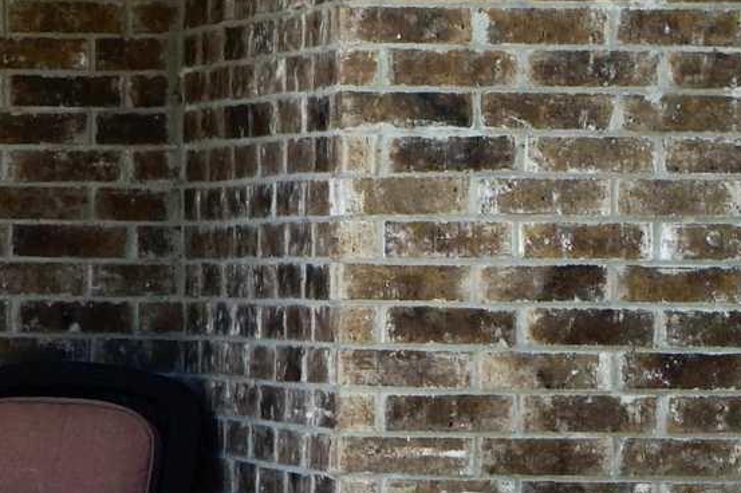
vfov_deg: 5.5
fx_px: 5143
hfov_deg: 7.9
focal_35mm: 250
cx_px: -774
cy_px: -16
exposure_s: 1/80
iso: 100
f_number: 11
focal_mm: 30
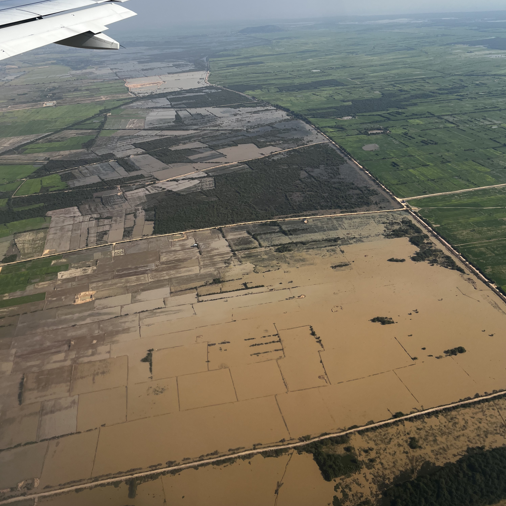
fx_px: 513
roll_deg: +4.5
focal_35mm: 31
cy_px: 176
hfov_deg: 52.5
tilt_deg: -20.5
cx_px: 253
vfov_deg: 51.7
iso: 50
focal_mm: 5.7
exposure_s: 1/3460
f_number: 1.5
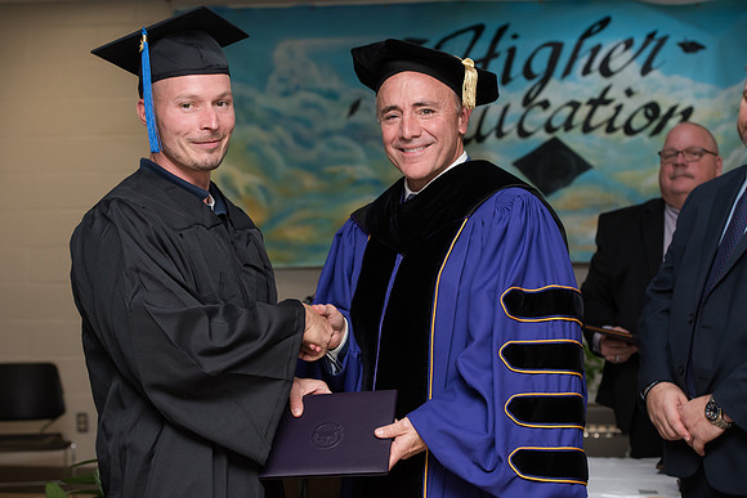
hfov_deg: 26.0
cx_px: 374
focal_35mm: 78
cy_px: 249
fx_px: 1619
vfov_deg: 17.5
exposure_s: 1/200
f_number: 6.3
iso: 1600
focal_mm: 78
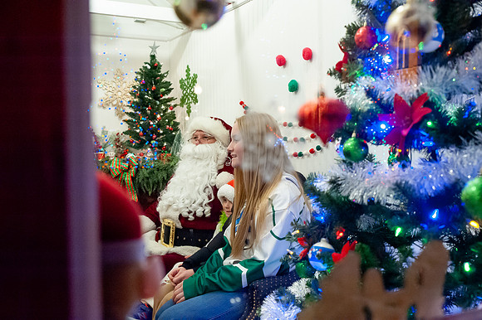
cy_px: 160
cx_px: 241
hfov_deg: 48.5
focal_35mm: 40
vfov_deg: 33.4
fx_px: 535
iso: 4000
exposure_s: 1/125
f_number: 5.6
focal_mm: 40
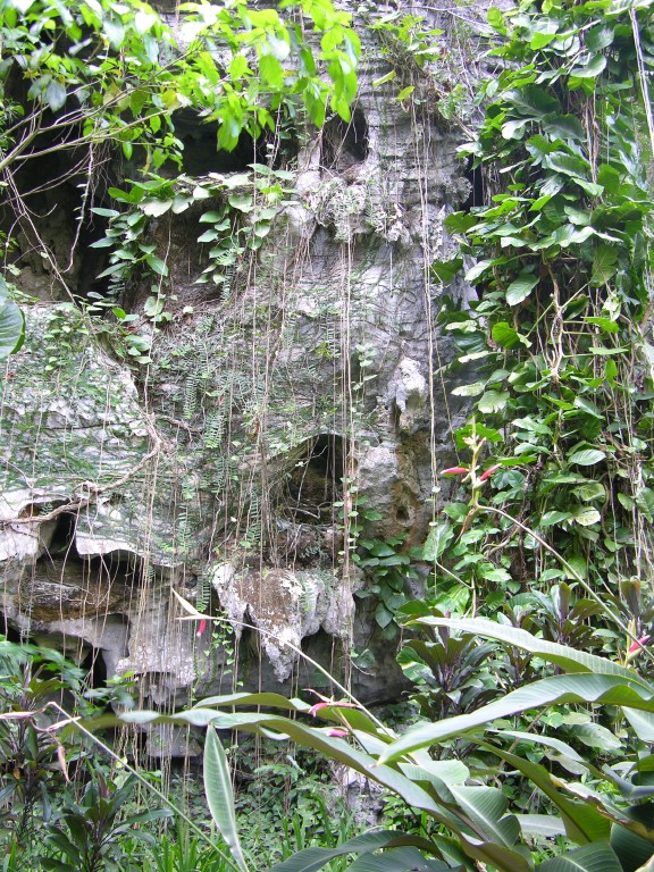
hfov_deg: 40.7
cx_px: 327
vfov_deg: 52.6
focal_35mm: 35
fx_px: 882
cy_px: 436
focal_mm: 8.9
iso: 50
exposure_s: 1/4.1
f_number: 2.8
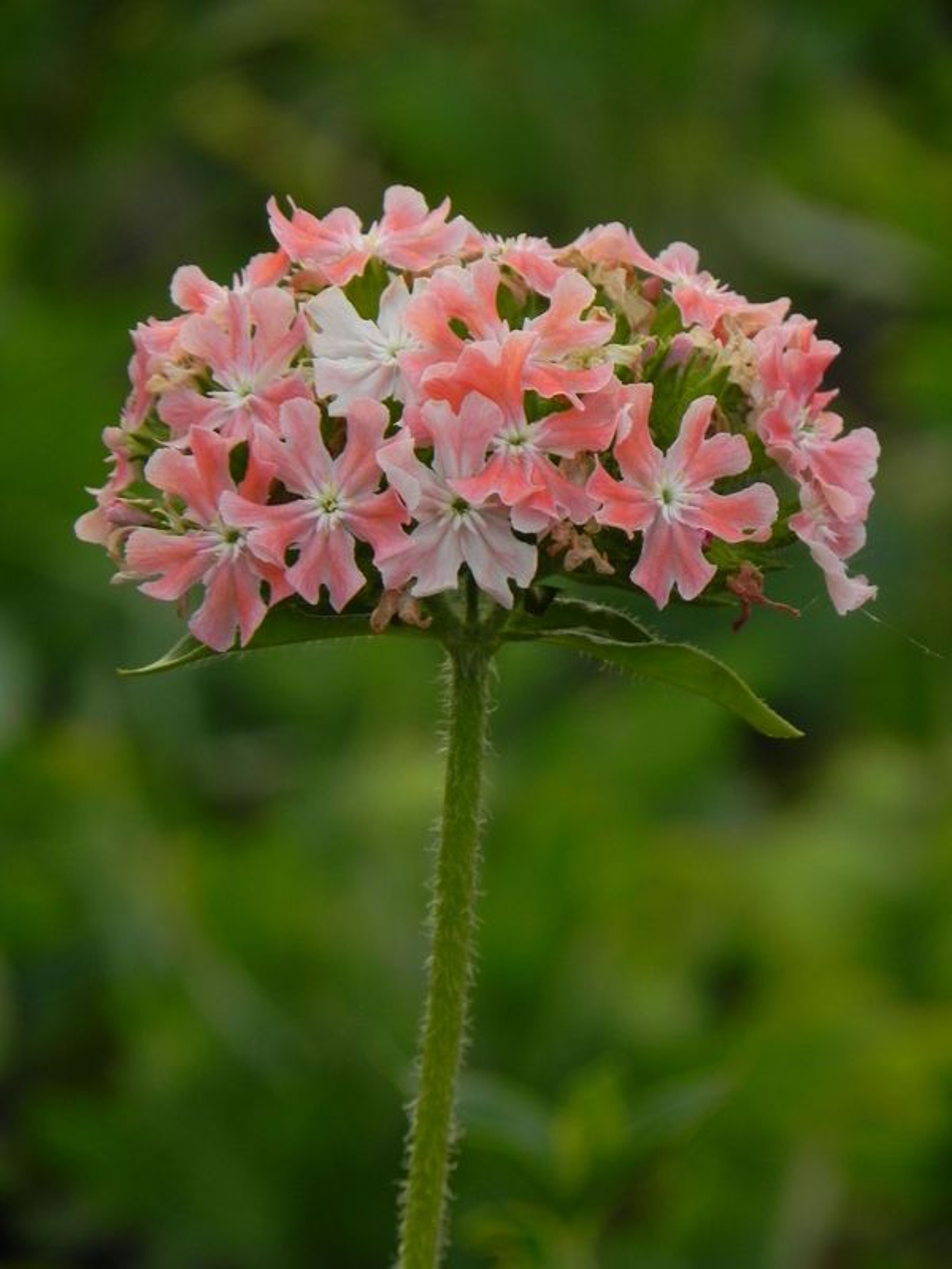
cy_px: 634
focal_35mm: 377
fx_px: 13824
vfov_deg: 5.3
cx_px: 476
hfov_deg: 3.9
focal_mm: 67.2
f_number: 5
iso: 160
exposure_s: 1/40
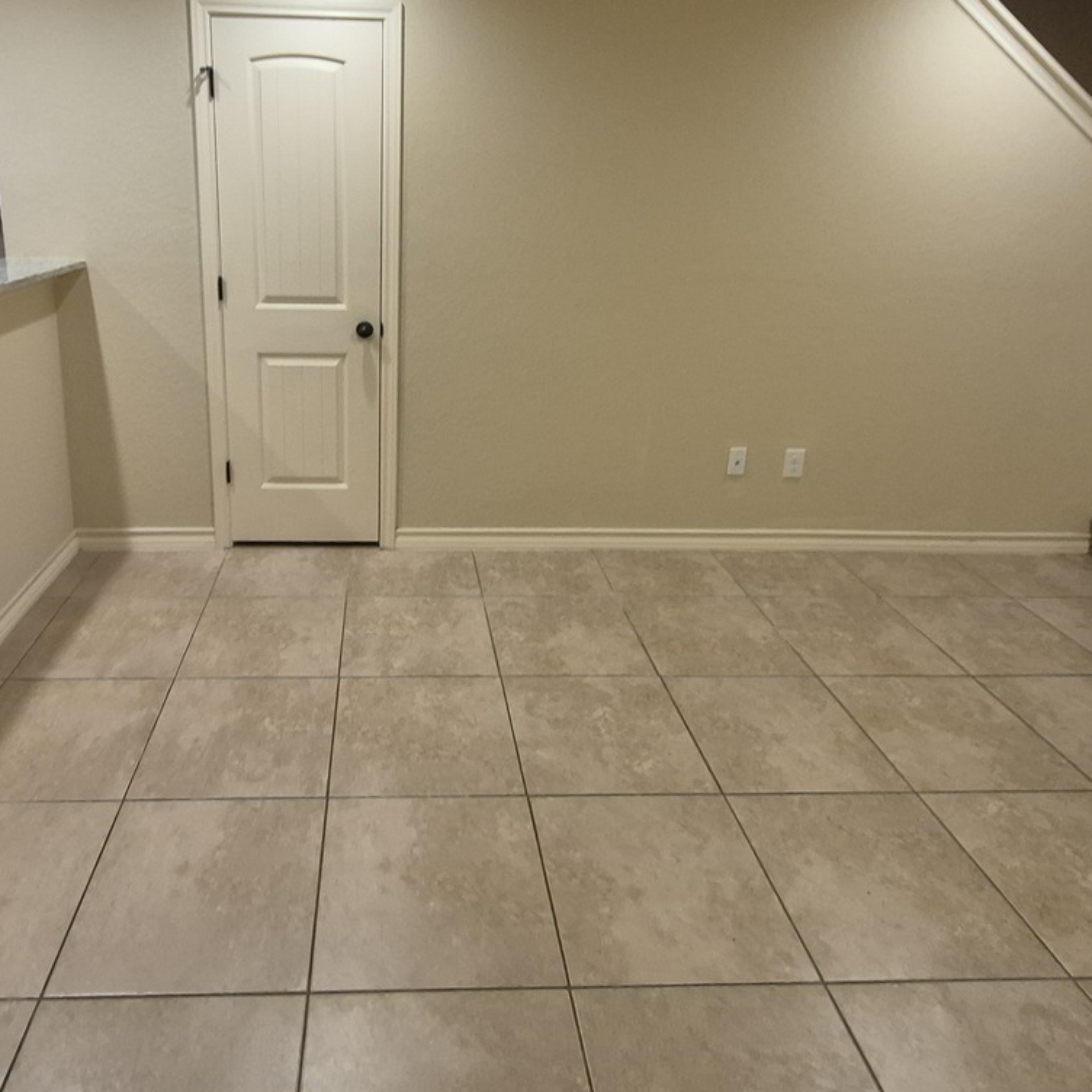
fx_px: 785
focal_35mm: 22
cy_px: 367
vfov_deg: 67.8
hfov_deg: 68.9
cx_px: 434
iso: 200
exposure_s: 1/60
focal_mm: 1.74
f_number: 2.2
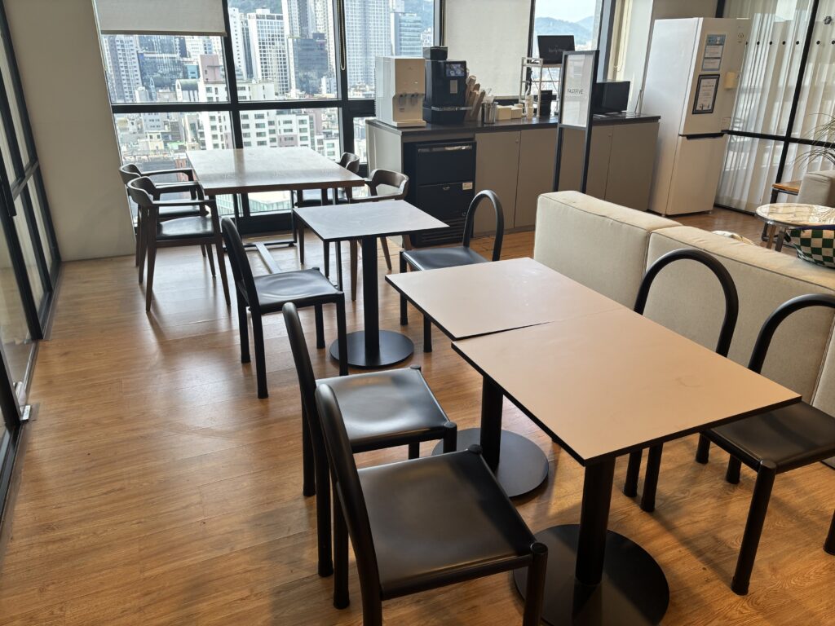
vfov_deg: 53.1
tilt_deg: -22.7
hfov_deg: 67.3
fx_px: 627
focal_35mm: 26
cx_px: 418
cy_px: 313
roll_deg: -0.3
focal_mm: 5.96
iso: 64
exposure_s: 1/120
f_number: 1.6
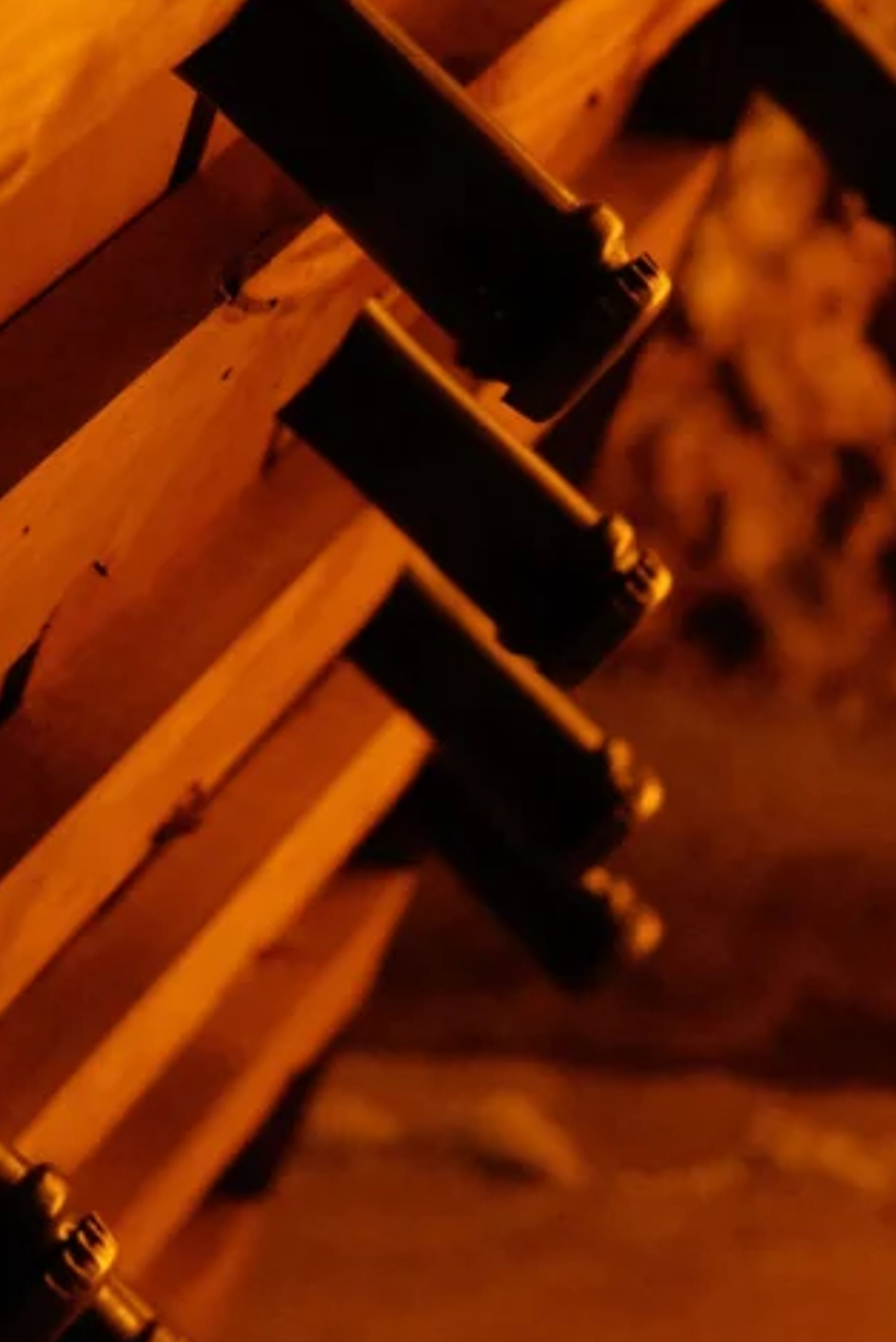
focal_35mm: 111
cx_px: 344
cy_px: 365
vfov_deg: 18.3
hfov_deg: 12.4
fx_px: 4138
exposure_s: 1/60
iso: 8000
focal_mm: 34.3
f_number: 3.6
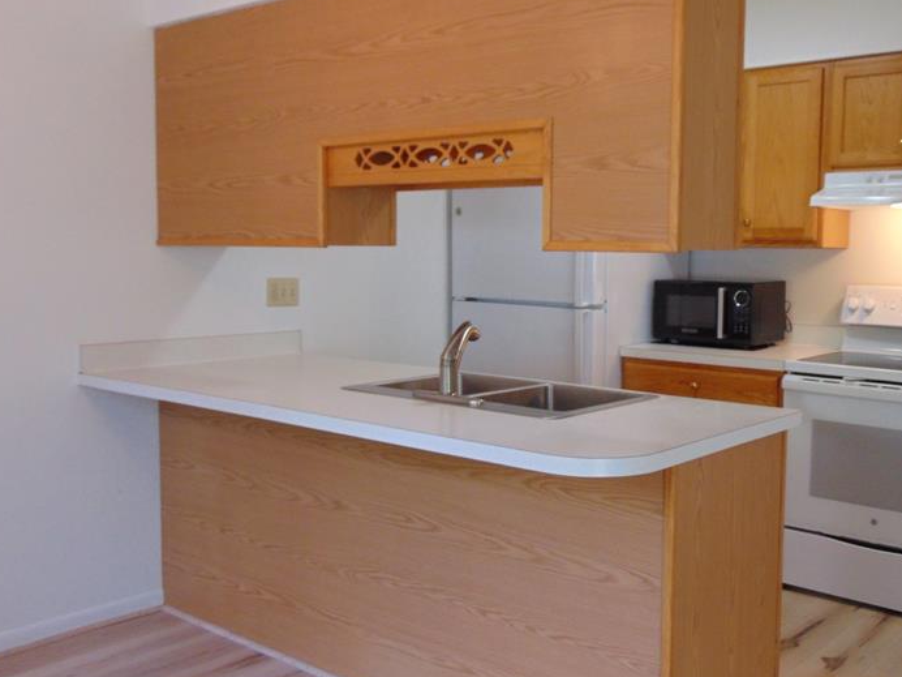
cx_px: 504
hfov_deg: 50.0
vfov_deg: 38.7
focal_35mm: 37
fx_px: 964
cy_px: 334
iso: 200
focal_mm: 4.5
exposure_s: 1/30
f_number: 3
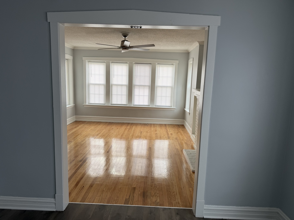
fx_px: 204
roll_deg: +0.0
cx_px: 147
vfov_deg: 56.8
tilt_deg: -5.8
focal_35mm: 24
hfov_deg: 71.6
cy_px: 110
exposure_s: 1/121
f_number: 1.78
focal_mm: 6.76
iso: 64
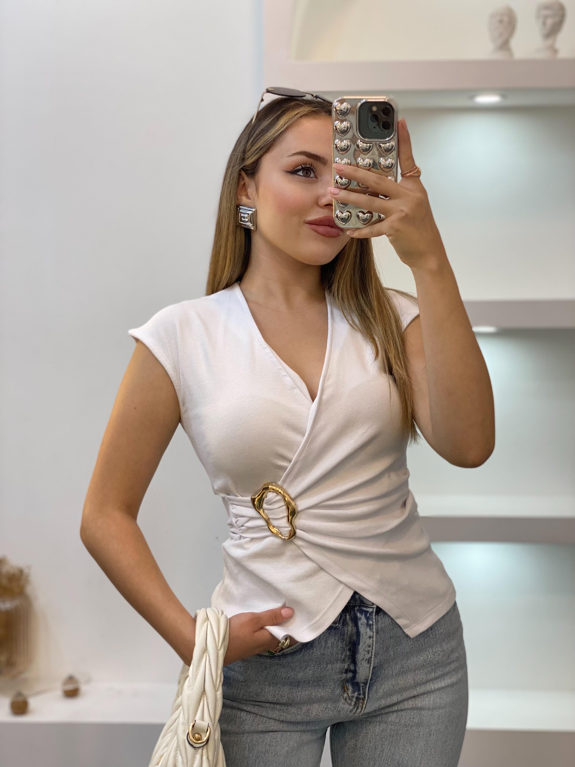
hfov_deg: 28.0
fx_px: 1152
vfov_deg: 36.8
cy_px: 384
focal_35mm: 52
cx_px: 288
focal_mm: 6
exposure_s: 1/100
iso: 80
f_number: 2
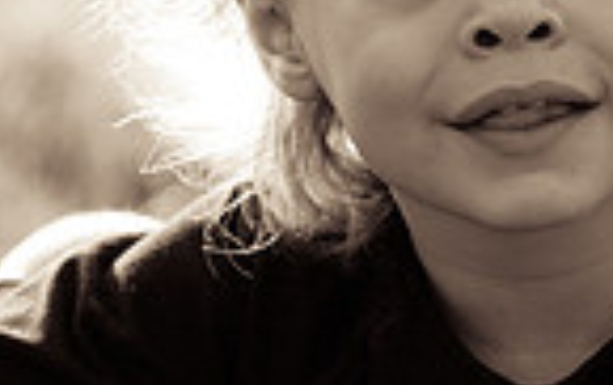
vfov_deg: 1.3
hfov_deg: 2.0
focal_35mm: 1039
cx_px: 140
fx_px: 17378
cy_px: 241
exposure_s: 1/1000
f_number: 2.8
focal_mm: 170
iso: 250
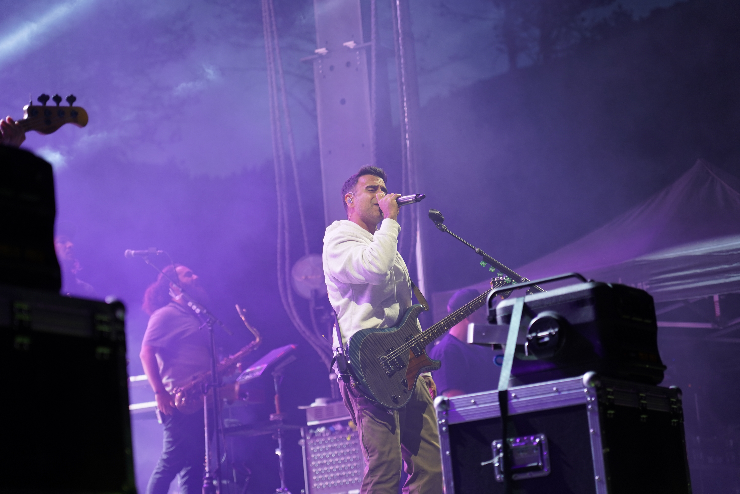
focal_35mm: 105
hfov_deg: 19.5
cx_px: 370
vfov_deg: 13.0
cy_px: 247
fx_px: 2158
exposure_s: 1/160
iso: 640
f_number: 4
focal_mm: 105
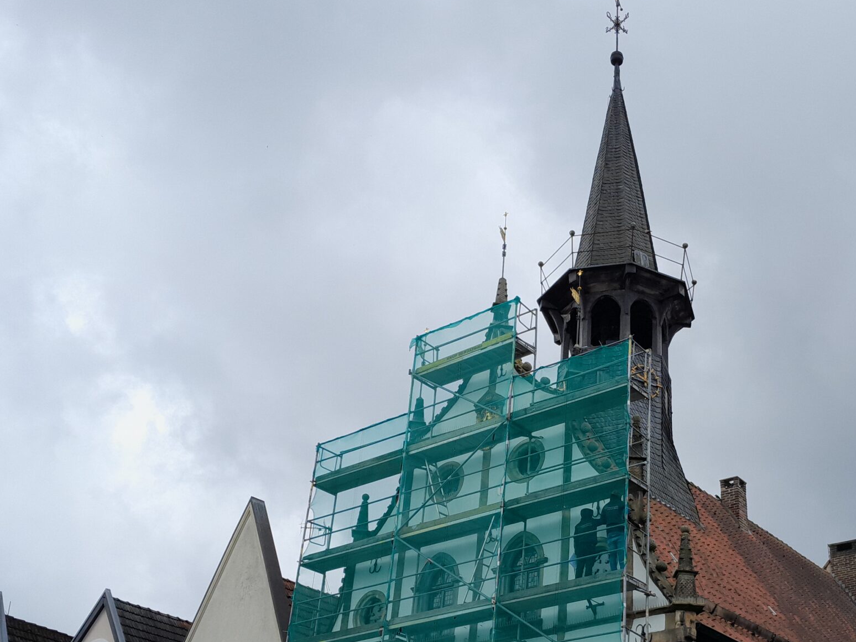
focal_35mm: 43
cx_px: 593
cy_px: 470
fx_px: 1063
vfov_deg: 33.0
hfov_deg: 43.0
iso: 40
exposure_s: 1/1412
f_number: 1.8
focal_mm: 4
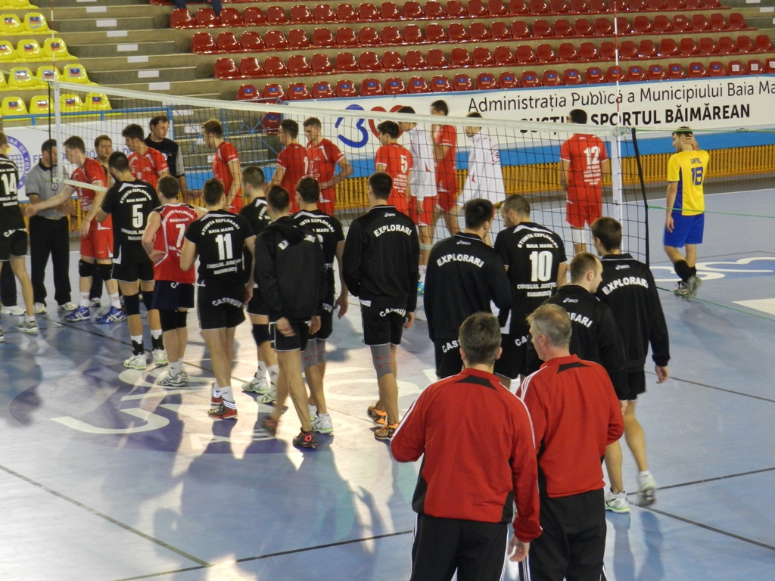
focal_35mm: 100
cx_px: 388
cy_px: 290
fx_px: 2239
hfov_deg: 19.6
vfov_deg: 14.8
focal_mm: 17.7
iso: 500
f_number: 4.6
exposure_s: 1/30
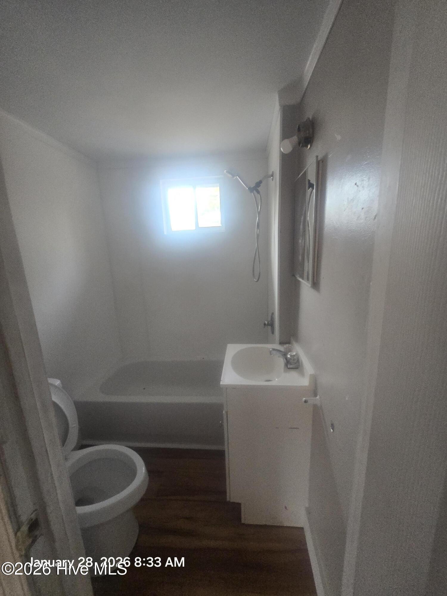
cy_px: 298
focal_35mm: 13
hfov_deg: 89.9
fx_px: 224
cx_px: 224
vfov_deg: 106.2
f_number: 2.2
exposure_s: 1/60
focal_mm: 2.2
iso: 320
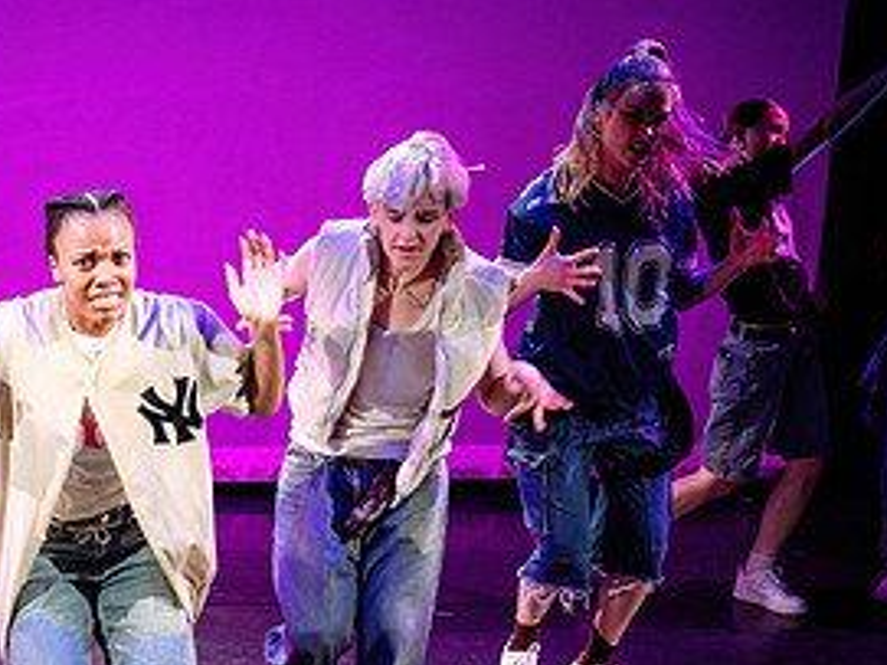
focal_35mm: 72
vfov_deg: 20.0
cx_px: -67
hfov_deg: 25.3
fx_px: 1844
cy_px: 620
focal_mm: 30
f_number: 2.8
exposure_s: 1/300
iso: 2000
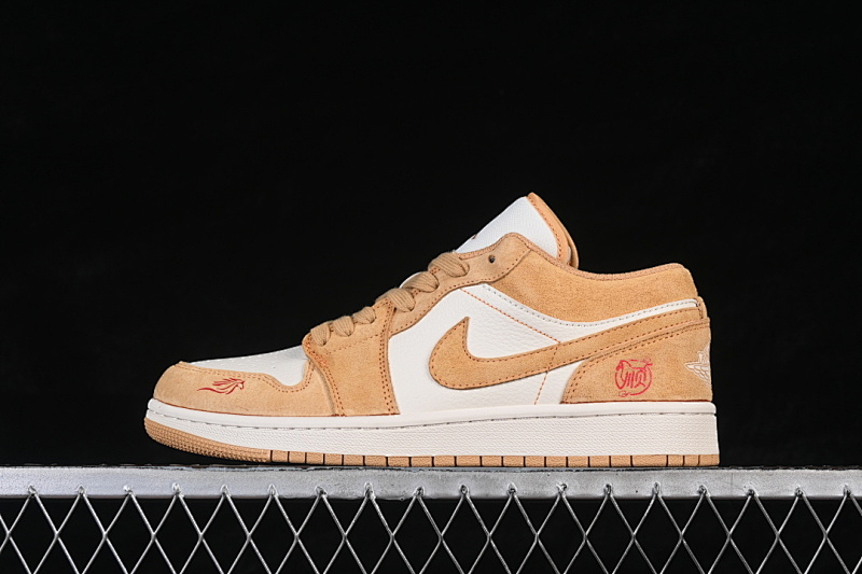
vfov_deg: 18.2
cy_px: 287
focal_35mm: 75
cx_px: 431
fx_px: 1795
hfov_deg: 27.0
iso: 160
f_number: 8
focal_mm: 50
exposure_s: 1/80
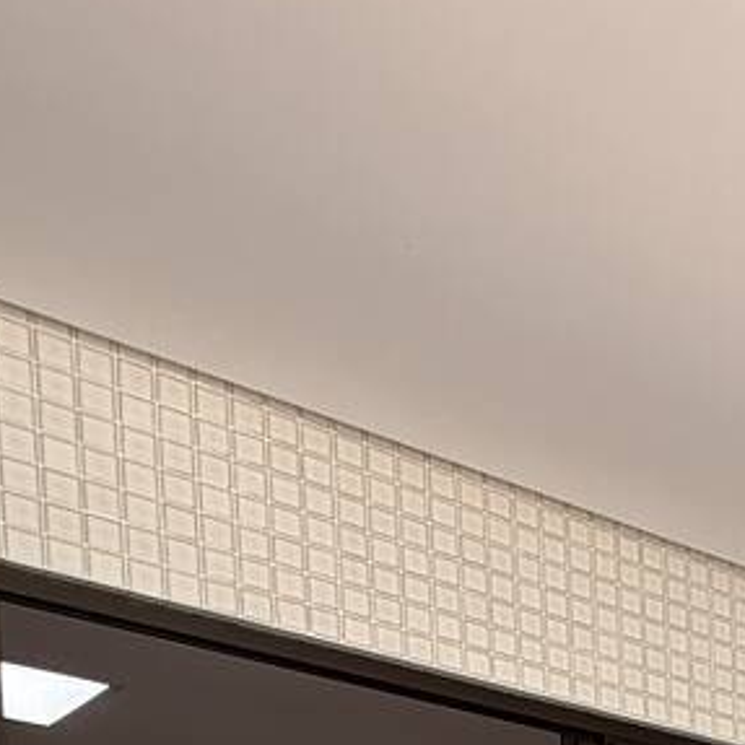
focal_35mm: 62
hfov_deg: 20.1
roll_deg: +1.0
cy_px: 1285
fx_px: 1510
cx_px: 1334
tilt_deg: -3.9
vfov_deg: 20.7
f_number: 2.2
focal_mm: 2.22
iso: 64
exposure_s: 1/99
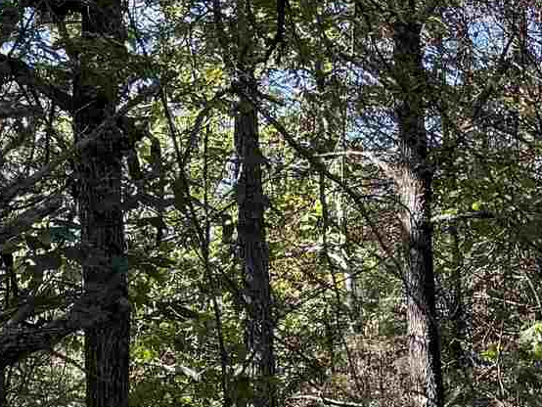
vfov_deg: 11.1
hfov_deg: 14.8
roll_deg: +2.3
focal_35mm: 133
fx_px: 2083
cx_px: 206
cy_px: 351
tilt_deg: +8.9
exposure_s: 1/341
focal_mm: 6.76
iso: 100
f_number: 1.78
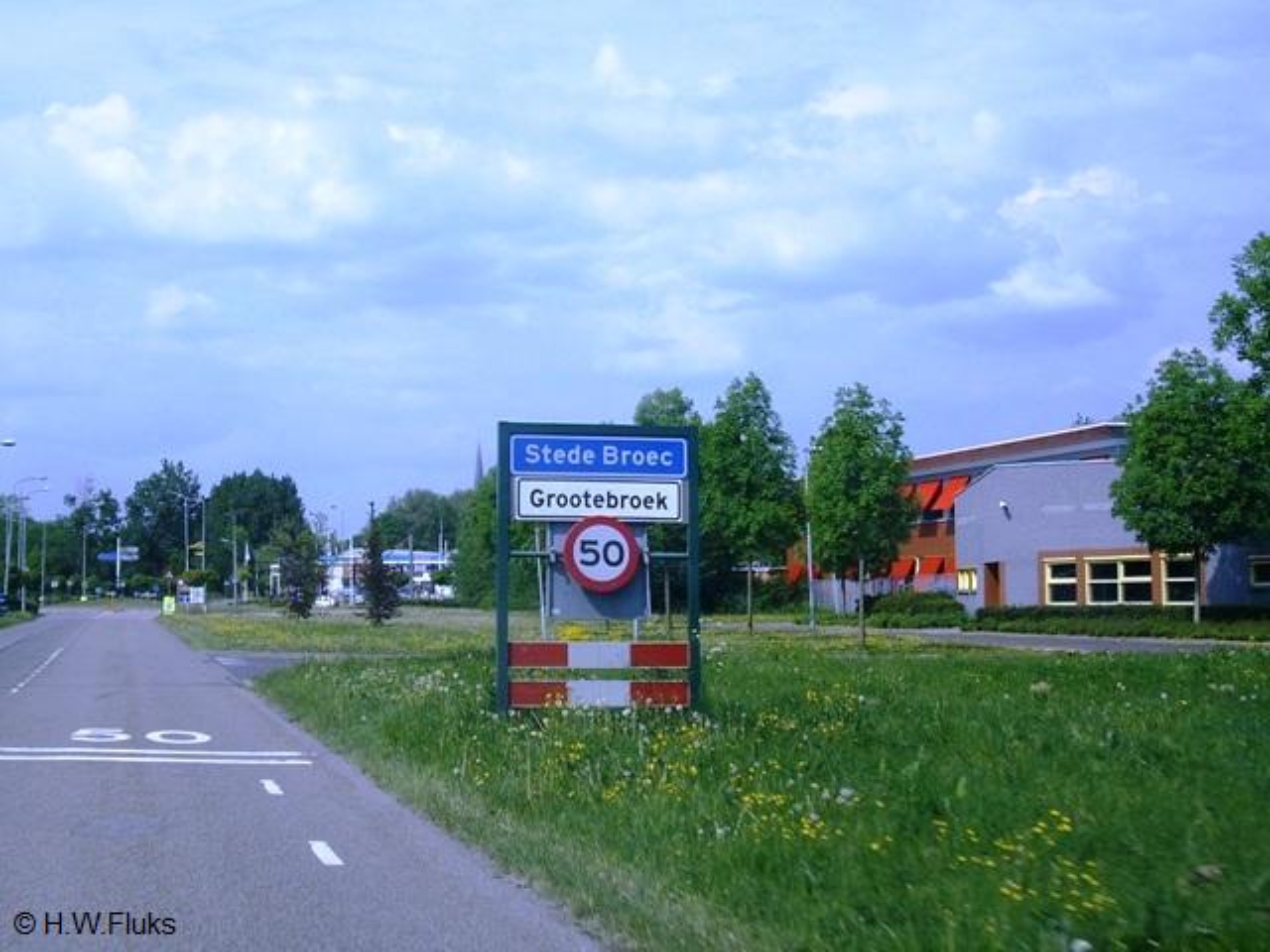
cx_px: 635
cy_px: 476
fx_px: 1394
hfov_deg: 49.0
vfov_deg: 37.7
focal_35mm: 38
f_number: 8
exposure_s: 1/125
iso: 64
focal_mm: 7.9
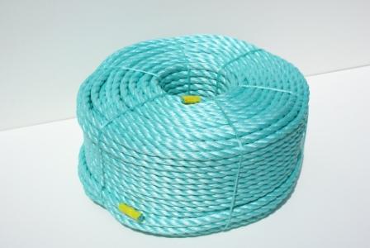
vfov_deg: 25.8
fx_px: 540
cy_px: 124
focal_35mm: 52
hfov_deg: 37.8
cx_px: 185
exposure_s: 1/400
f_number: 10
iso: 100
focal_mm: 35
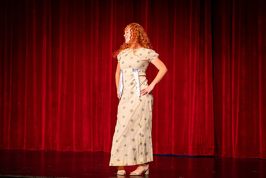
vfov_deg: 11.6
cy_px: 78
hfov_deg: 17.3
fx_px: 876
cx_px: 135
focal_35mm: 119
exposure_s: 1/1250
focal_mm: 105
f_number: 1.4
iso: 1600
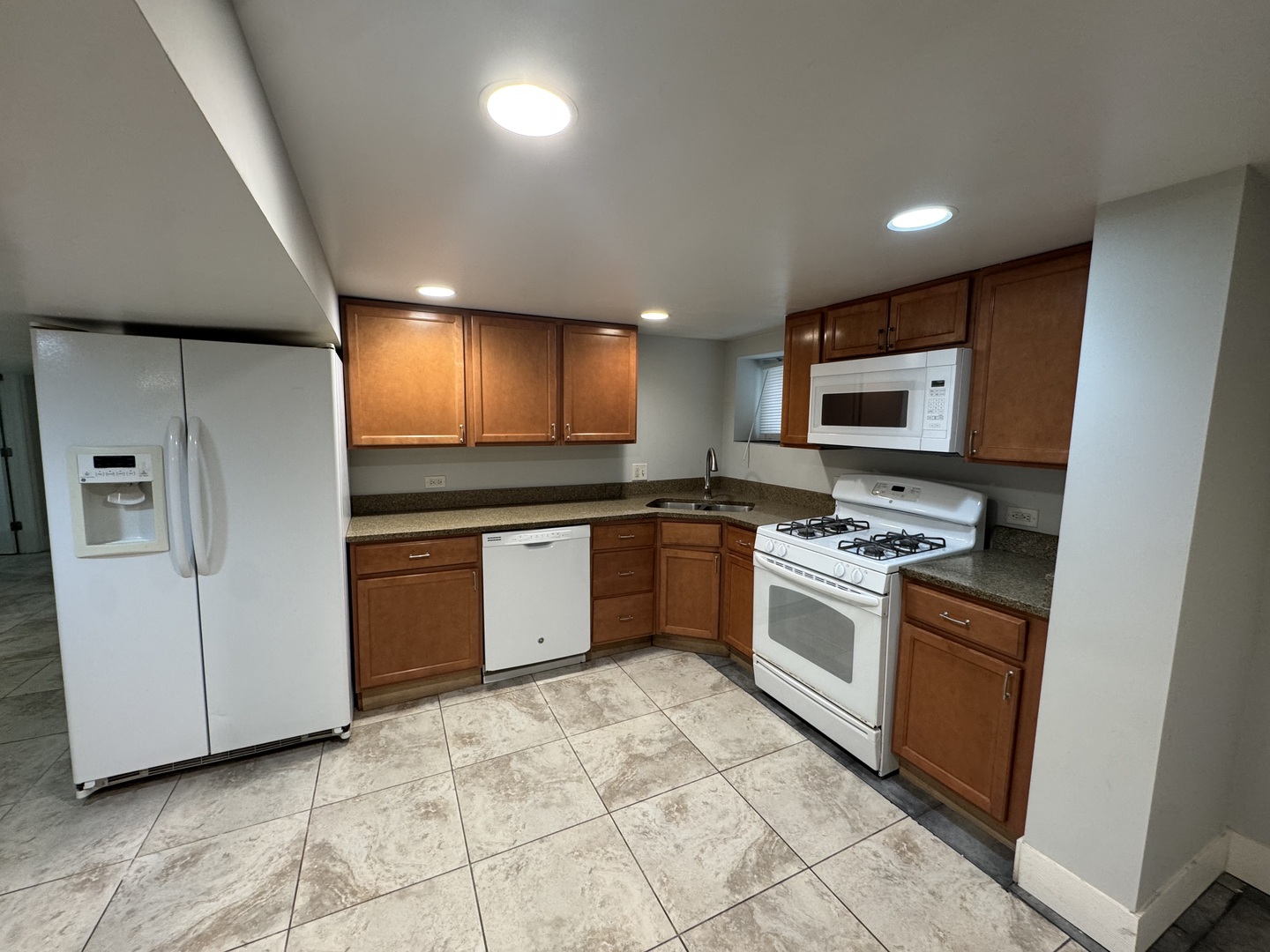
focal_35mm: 14
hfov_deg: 102.1
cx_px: 635
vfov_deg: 85.7
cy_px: 476
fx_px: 514
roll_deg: -0.8
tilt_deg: -7.0
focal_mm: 2.22
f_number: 2.2
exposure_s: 1/60
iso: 200
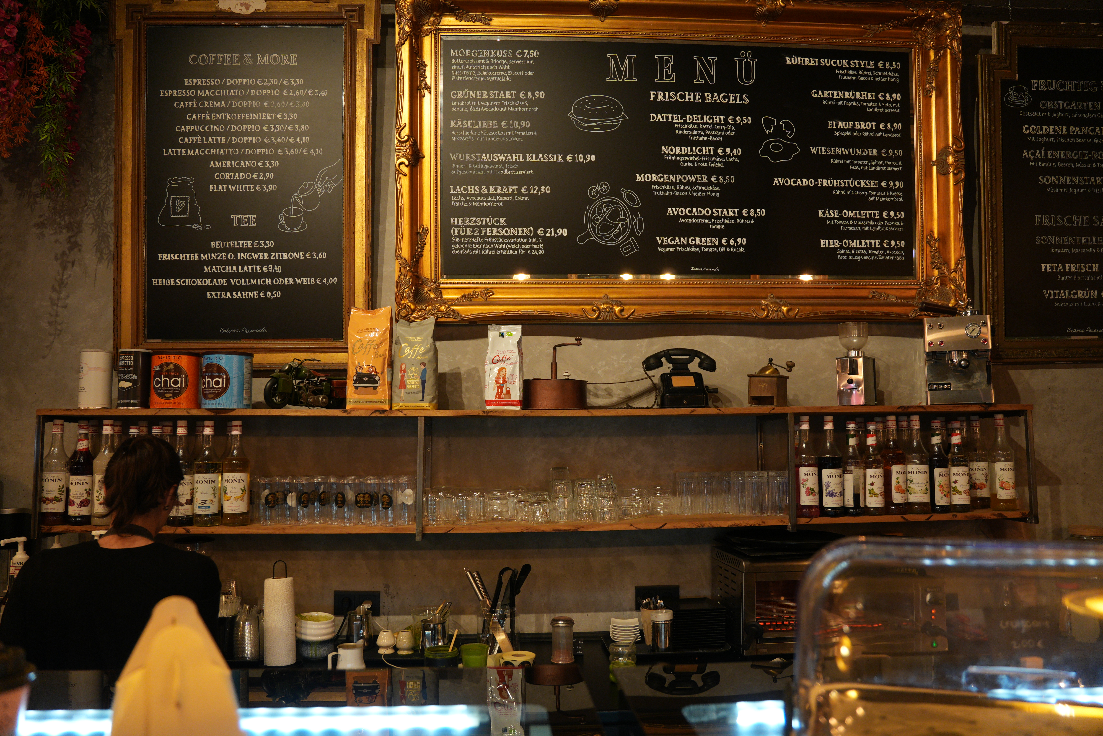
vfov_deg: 50.4
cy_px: 368
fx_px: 781
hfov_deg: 70.4
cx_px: 552
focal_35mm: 26
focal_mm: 17
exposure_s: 1/60
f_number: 2.8
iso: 500
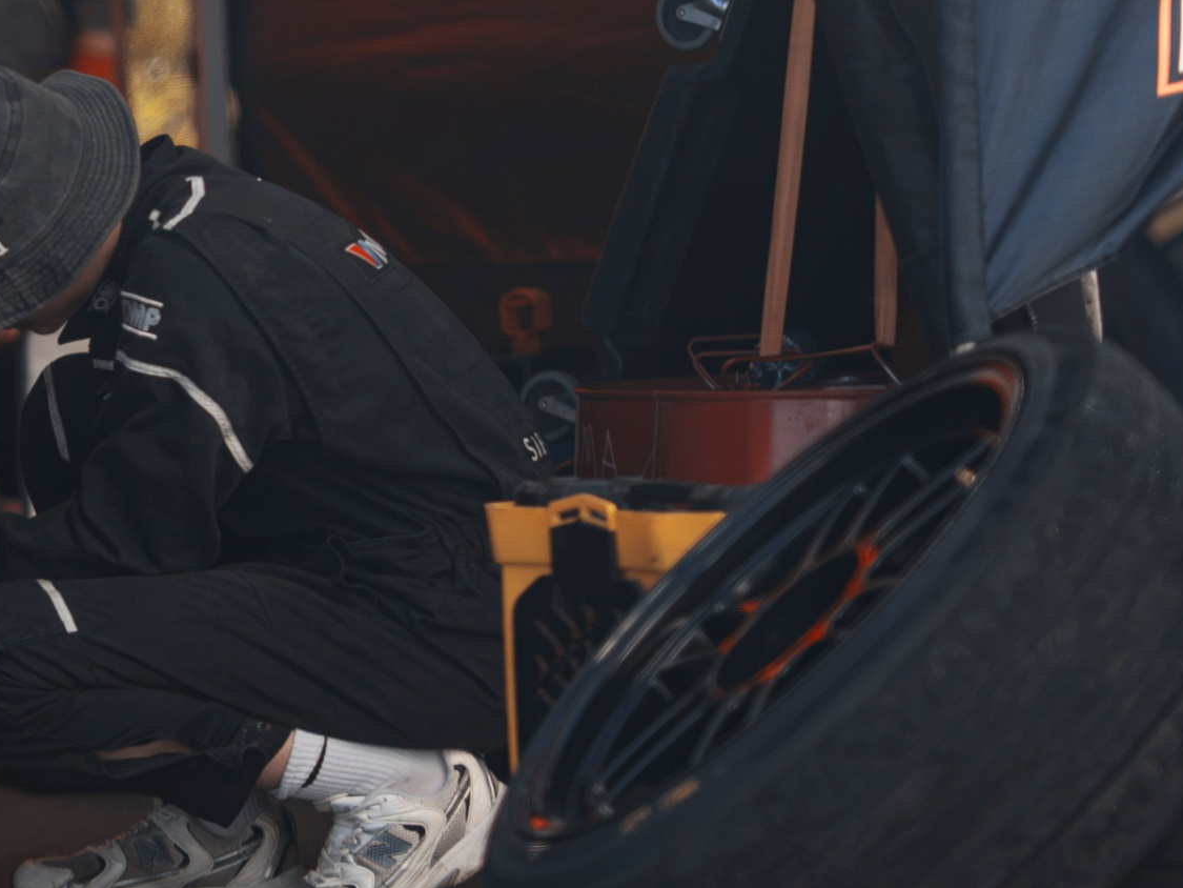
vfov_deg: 8.0
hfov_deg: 10.6
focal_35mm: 186
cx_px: 70
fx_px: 6357
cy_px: 458
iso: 100
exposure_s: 1/200
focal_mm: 85
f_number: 1.8
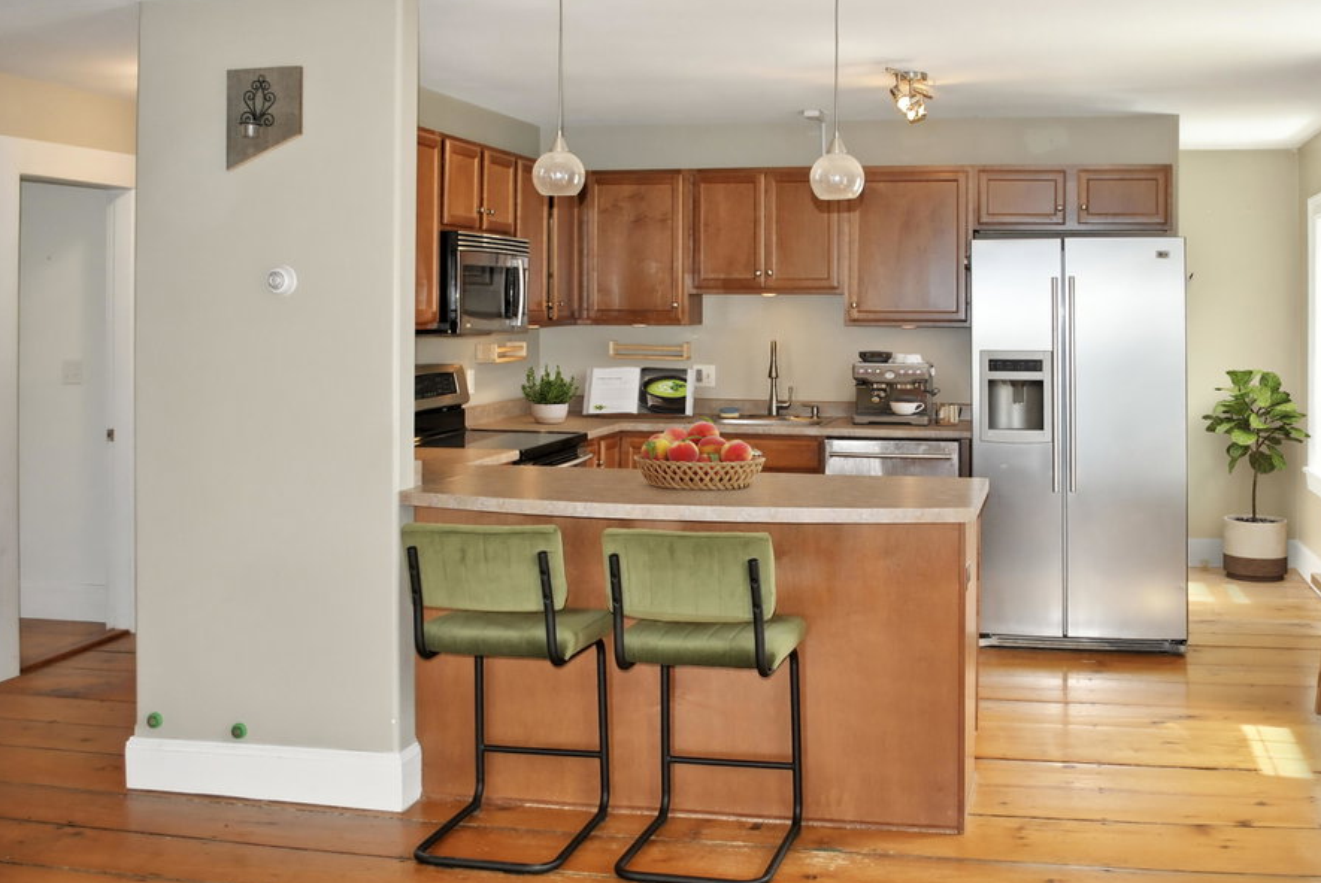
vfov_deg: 37.9
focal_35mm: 35
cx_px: 781
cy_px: 497
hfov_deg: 54.1
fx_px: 1286
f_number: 3.5
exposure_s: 1/60
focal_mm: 18
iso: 200
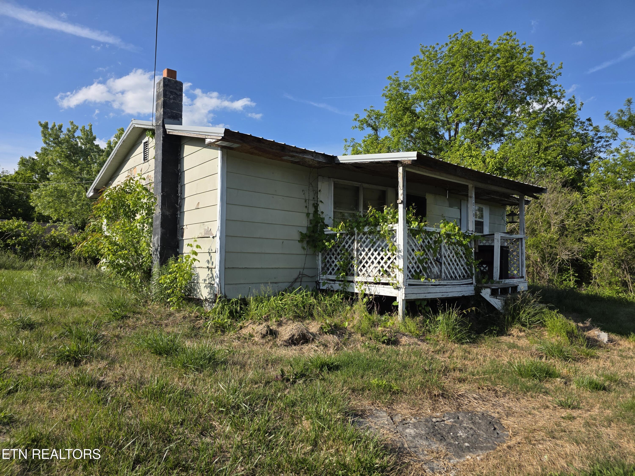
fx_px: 422
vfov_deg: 58.9
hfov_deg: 73.9
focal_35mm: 23
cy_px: 238
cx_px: 318
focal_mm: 6.3
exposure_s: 1/5447
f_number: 1.7
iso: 80
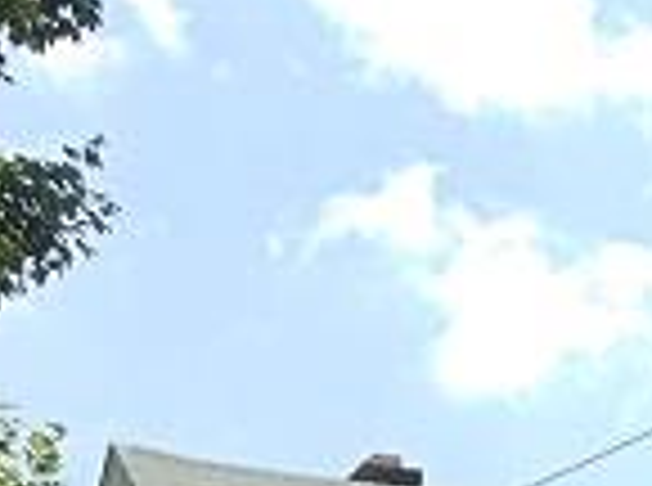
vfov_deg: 6.8
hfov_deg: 9.6
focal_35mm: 207
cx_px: 409
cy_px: 1098
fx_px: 3889
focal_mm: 6
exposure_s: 1/125
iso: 80
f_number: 7.1
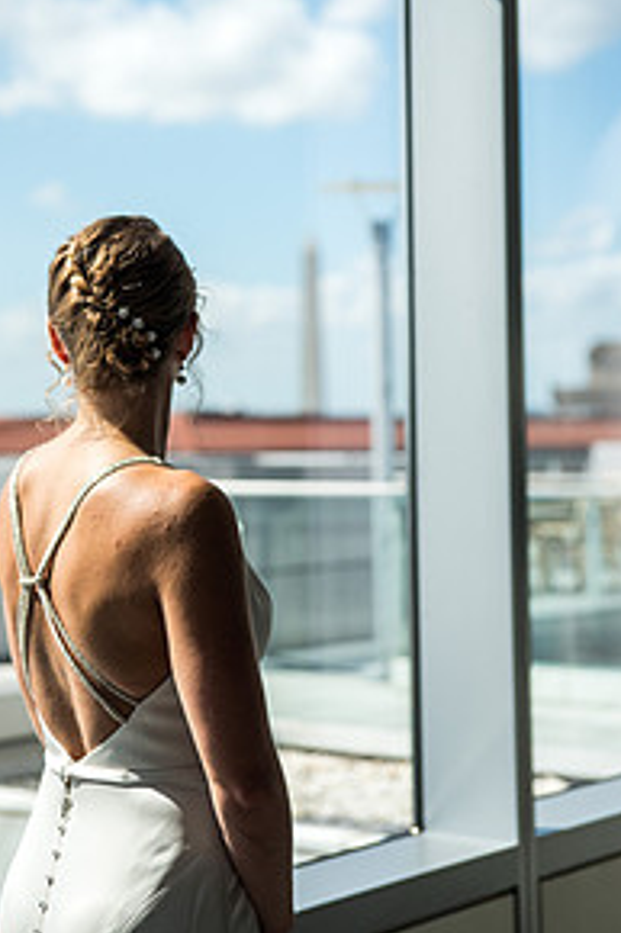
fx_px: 2254
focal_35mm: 87
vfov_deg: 23.3
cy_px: 299
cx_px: 245
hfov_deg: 15.7
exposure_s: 1/4000
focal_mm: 56
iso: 140
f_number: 2.8
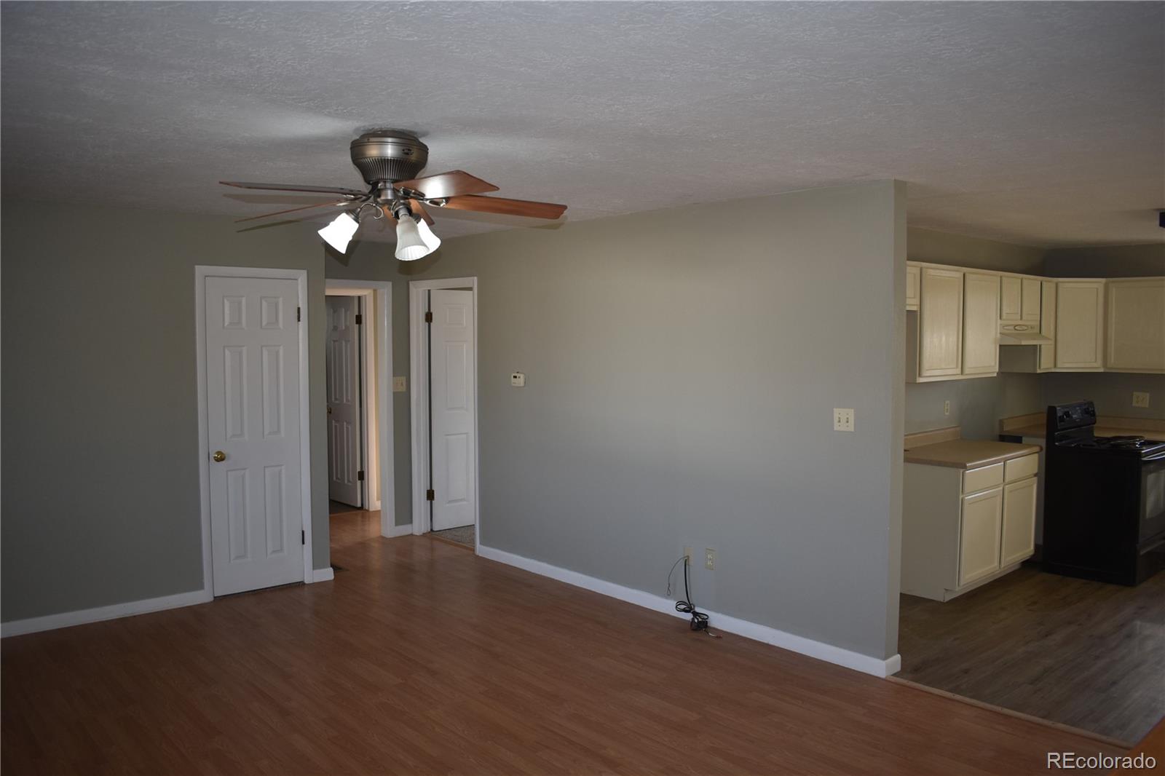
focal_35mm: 27
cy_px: 388
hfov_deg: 67.4
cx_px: 582
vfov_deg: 47.9
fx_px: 874
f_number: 3.5
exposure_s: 1/200
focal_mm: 18
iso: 320
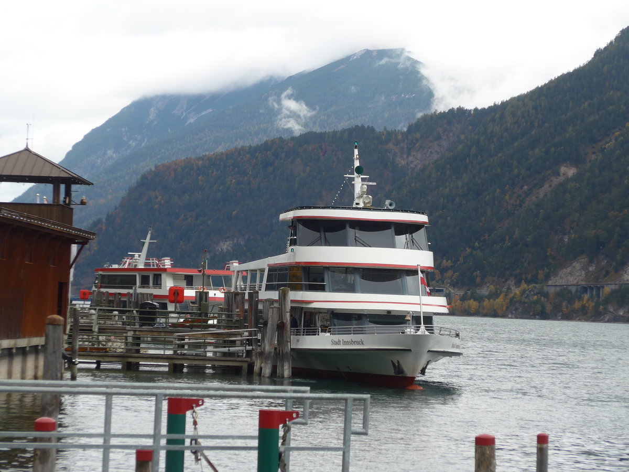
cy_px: 236
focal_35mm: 117
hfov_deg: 16.8
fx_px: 2126
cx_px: 314
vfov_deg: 12.7
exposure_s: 1/100
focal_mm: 22.9
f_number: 5
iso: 80
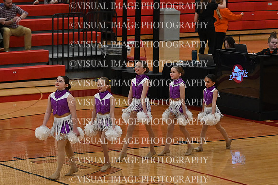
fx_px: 1506
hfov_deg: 10.5
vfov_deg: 7.0
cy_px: 92
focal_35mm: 195
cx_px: 139
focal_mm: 130
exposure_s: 1/400
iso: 5000
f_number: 4
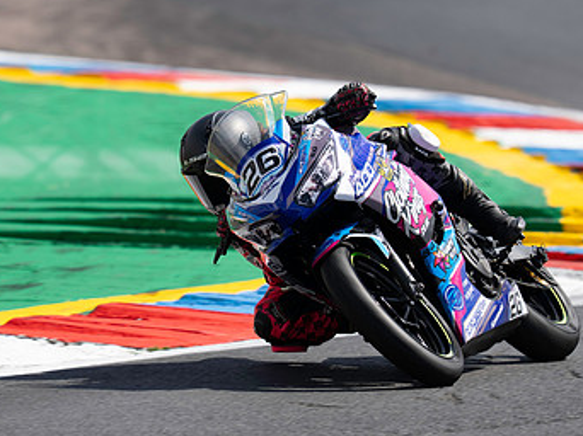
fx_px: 11293
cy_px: 135
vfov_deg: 2.2
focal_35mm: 671
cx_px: 291
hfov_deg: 3.0
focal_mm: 400
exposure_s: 1/500
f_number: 4.5
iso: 50
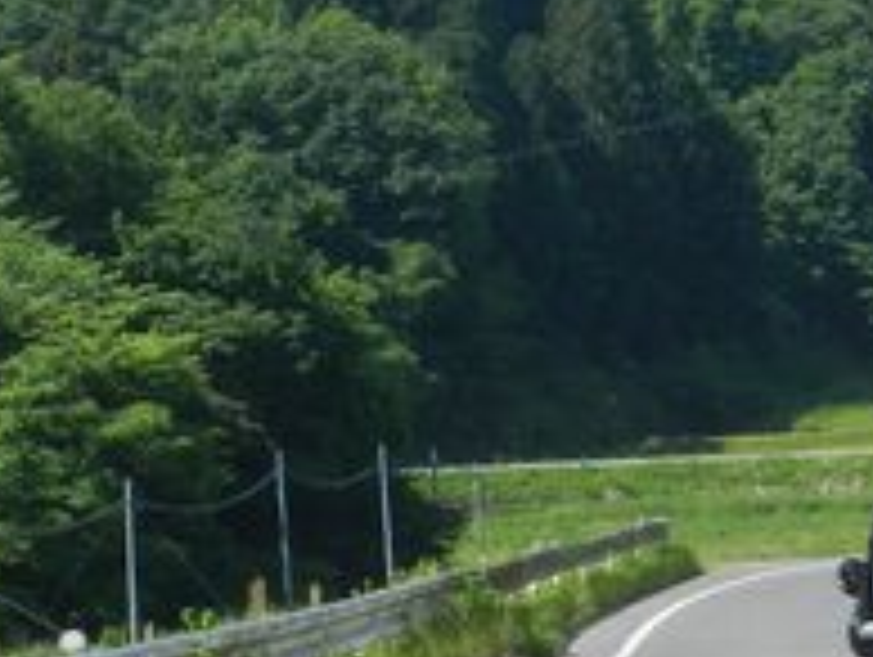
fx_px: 5454
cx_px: 572
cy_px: 488
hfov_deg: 9.1
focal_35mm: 216
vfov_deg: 6.9
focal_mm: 10.7
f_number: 4.6
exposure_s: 1/800
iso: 160
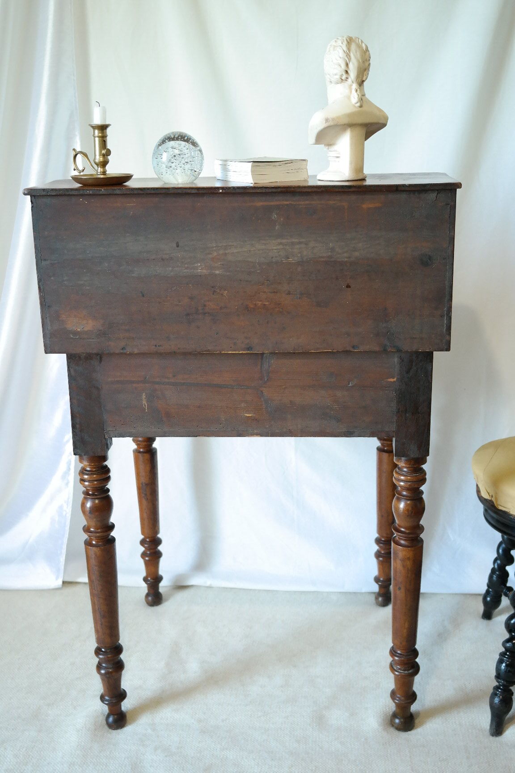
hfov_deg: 31.2
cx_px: 258
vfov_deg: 45.4
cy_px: 386
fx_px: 923
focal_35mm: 43
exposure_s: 1/30
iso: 1600
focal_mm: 28
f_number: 7.1
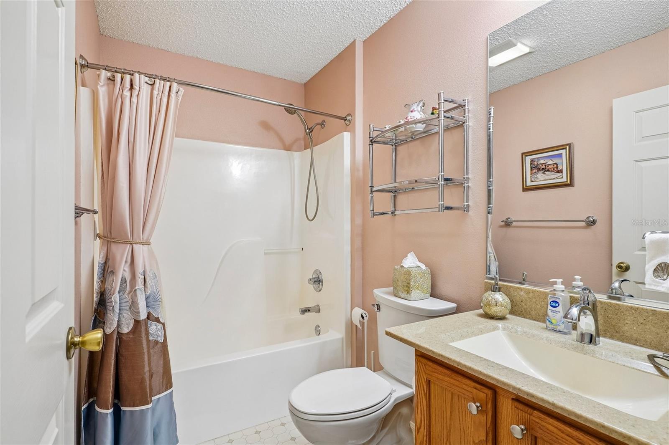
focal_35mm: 17
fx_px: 316
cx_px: 334
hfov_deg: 93.3
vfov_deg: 70.4
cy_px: 222
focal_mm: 17
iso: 160
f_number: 8
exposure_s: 1/2.5
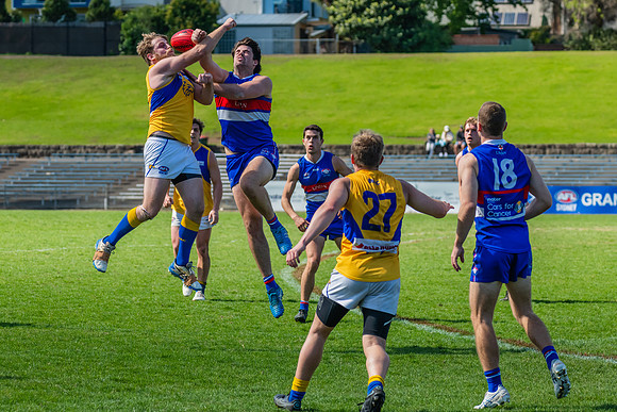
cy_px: 194
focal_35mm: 189
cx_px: 281
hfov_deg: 10.9
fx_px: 3238
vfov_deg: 7.3
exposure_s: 1/1600
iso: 800
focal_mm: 170
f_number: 6.3
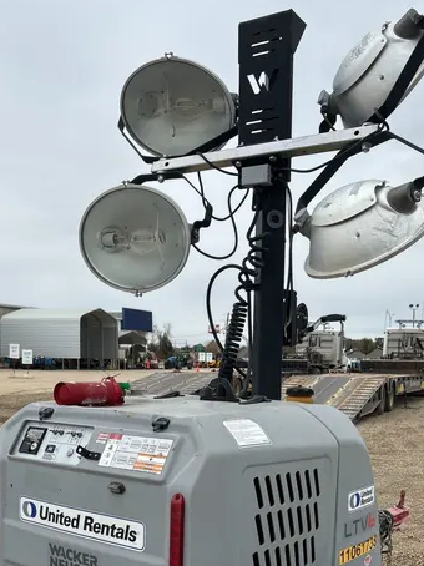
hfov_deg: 34.3
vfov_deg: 43.5
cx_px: 201
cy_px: 421
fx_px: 687
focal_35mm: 42
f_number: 1.6
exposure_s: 1/1311
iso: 50
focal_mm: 5.96
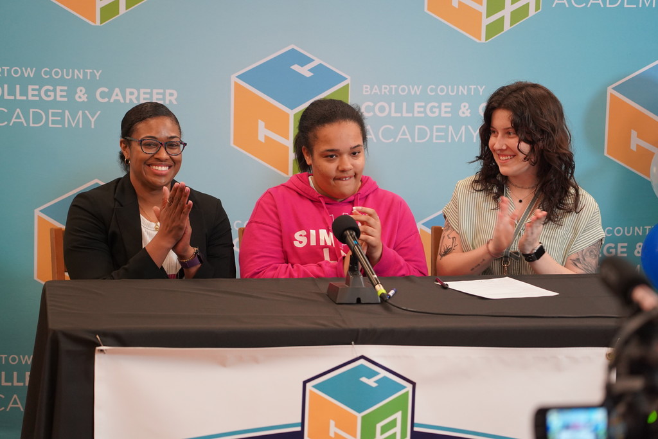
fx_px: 1919
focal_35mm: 105
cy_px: 220
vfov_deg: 13.0
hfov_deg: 19.5
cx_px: 329
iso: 2500
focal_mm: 105
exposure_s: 1/160
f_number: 4
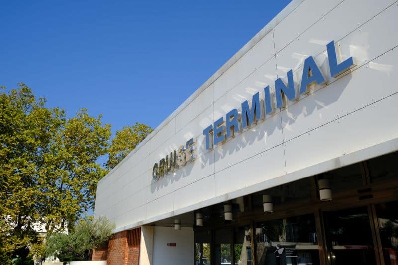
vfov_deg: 42.3
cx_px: 199
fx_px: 343
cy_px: 132
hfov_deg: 60.3
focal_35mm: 31
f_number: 7.1
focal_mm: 20.9
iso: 160
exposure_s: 1/400
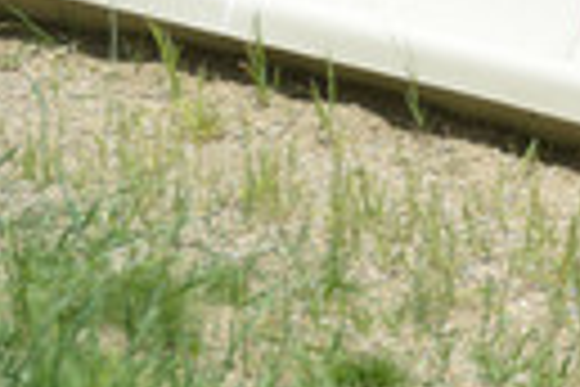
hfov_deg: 3.4
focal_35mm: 606
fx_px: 9763
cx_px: 886
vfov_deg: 2.3
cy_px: 169
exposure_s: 1/640
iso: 180
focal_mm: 195
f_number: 6.3
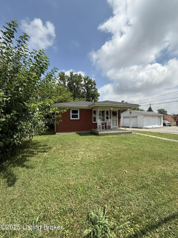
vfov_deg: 102.1
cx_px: 89
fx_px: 96
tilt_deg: +0.7
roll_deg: -0.2
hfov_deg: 85.7
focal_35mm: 14
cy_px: 119
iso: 50
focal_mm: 2.22
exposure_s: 1/1848
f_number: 2.2
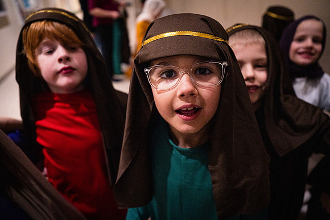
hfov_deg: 73.7
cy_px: 110
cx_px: 165
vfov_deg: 53.2
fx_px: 220
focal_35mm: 24
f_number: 2.8
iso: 1250
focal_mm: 24
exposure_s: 1/250
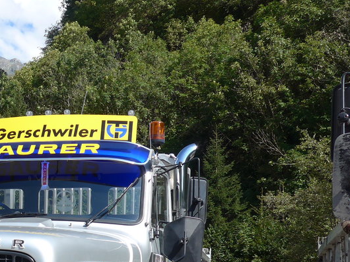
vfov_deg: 18.5
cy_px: 282
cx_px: -6
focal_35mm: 77
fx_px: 778
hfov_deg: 24.1
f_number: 2.8
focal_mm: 7
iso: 80
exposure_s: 1/800
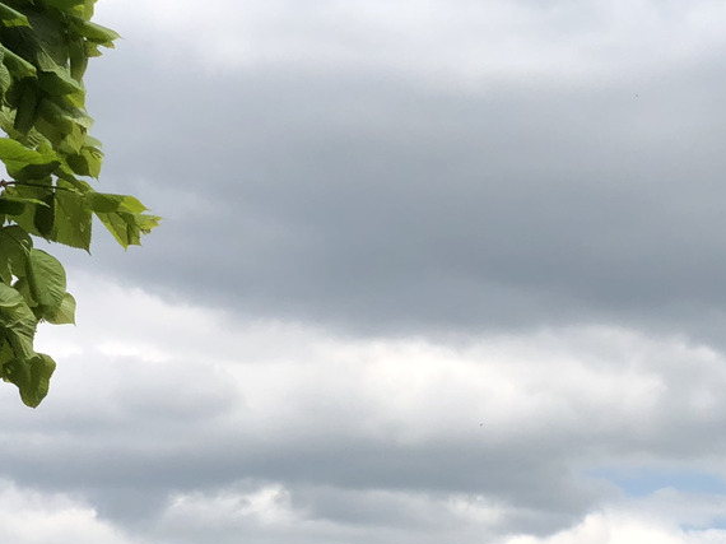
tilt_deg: +4.8
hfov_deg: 13.3
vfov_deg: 9.9
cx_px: 753
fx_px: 3061
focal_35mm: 146
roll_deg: +0.8
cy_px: 744
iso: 16
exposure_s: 1/1548
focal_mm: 6
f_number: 2.4
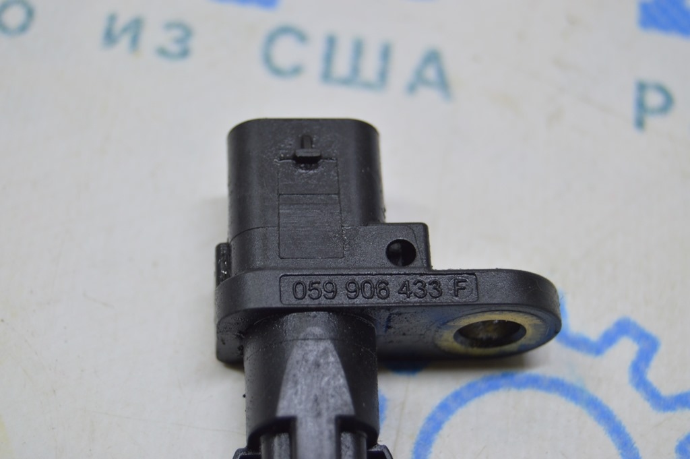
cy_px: 230
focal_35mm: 82
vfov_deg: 16.5
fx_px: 1580
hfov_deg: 24.6
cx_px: 345
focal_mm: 55
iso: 400
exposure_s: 1/20
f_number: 5.6
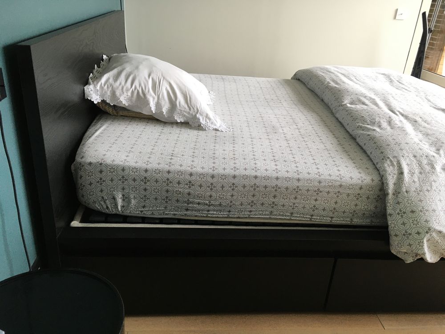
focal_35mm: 29
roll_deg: -4.2
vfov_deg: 48.2
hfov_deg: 61.7
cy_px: 167
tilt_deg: -26.1
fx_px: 373
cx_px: 222
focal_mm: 4.15
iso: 50
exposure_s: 1/33
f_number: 2.2
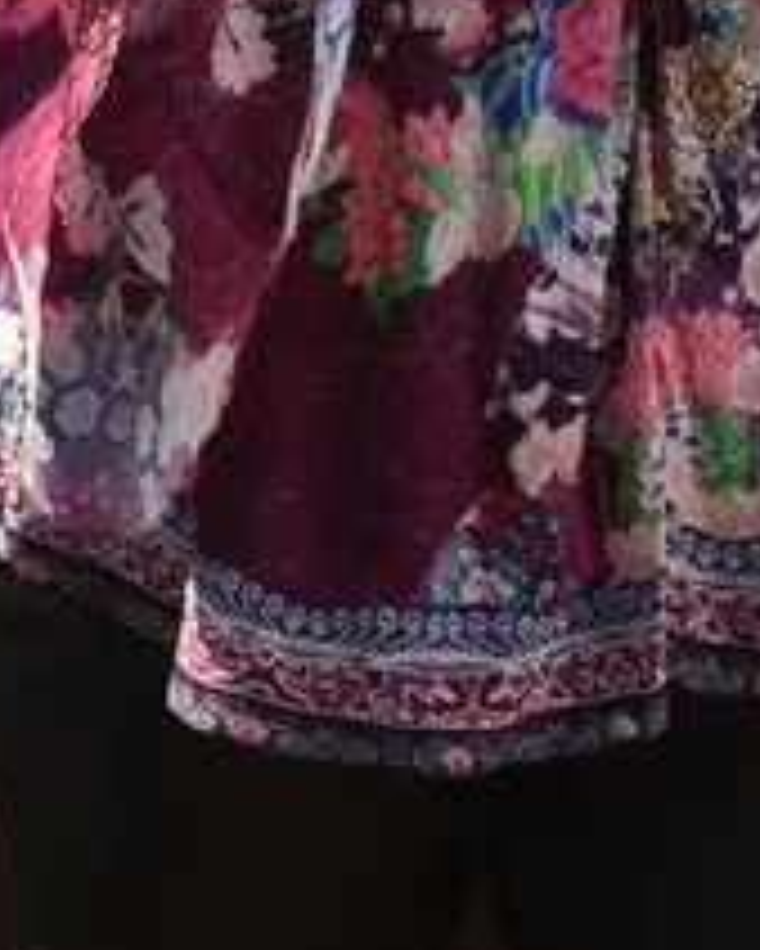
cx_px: 504
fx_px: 5619
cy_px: 592
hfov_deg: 7.7
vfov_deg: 9.6
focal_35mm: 200
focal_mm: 50
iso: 100
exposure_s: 1/100
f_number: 13
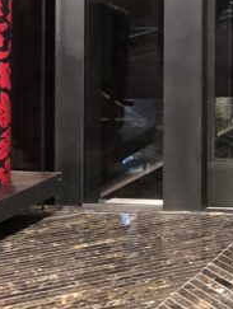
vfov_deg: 15.3
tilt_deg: +1.4
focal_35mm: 122
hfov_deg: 11.4
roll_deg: +0.1
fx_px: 1092
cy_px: -97
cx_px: 400
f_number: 1.8
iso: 100
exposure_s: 1/13
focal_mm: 3.99
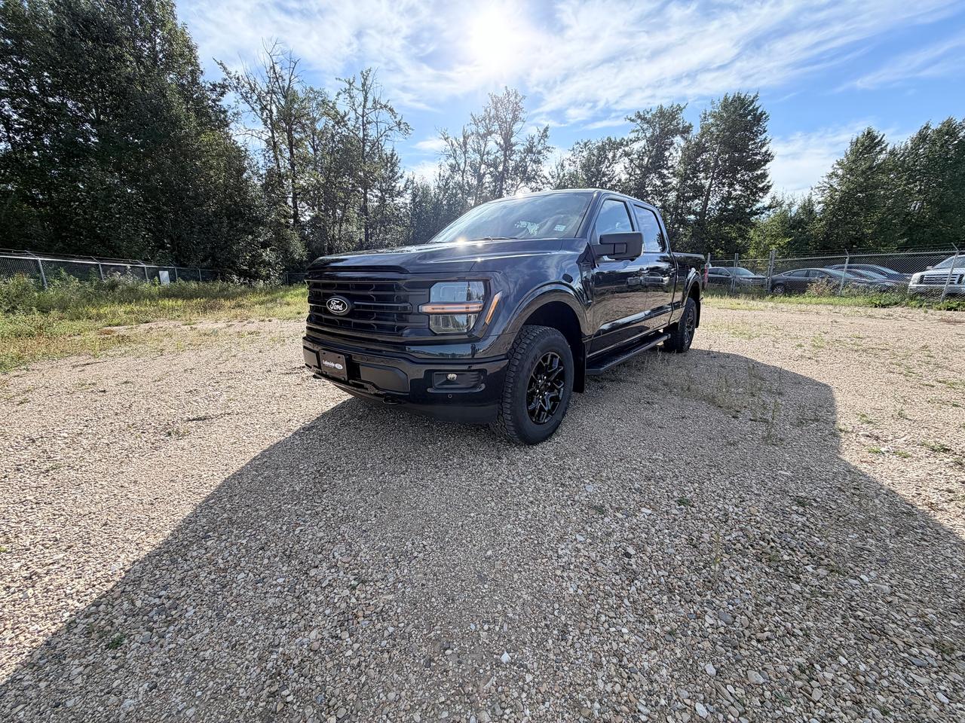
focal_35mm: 14
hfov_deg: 102.1
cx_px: 482
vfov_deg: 85.7
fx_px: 390
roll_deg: +0.9
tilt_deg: -12.6
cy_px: 362
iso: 40
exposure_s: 1/770
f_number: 2.2
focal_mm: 2.22
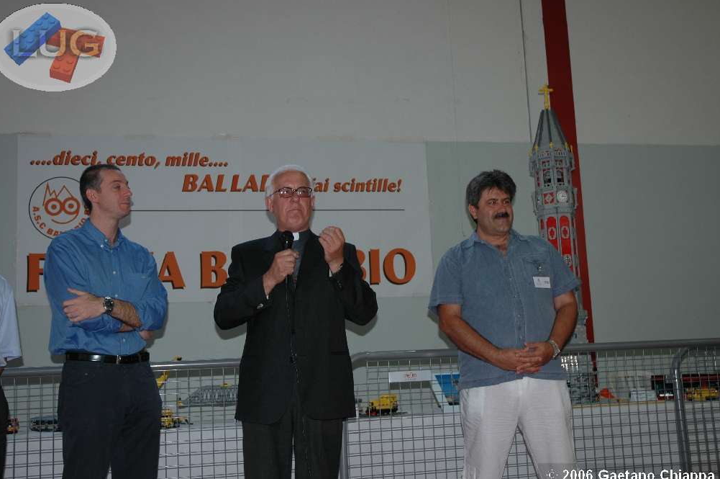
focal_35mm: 45
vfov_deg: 30.1
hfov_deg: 44.1
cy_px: 243
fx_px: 889
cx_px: 354
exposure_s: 1/60
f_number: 4
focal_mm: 29
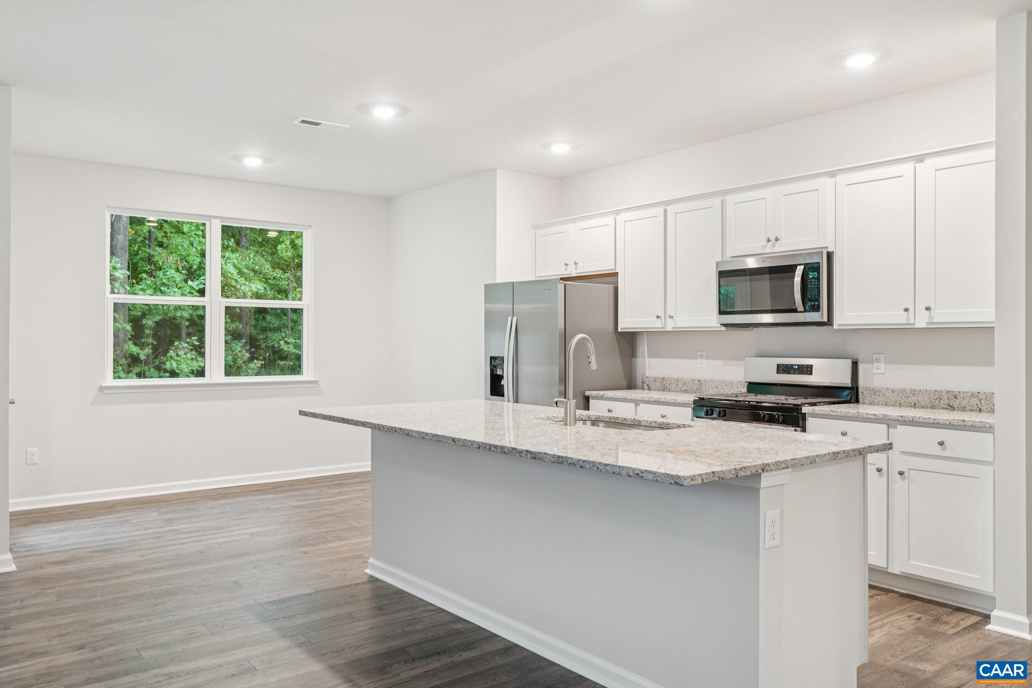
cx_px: 516
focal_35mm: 26
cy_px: 344
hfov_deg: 69.4
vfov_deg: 49.5
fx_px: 745
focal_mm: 26
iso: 320
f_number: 6.3
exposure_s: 1/4
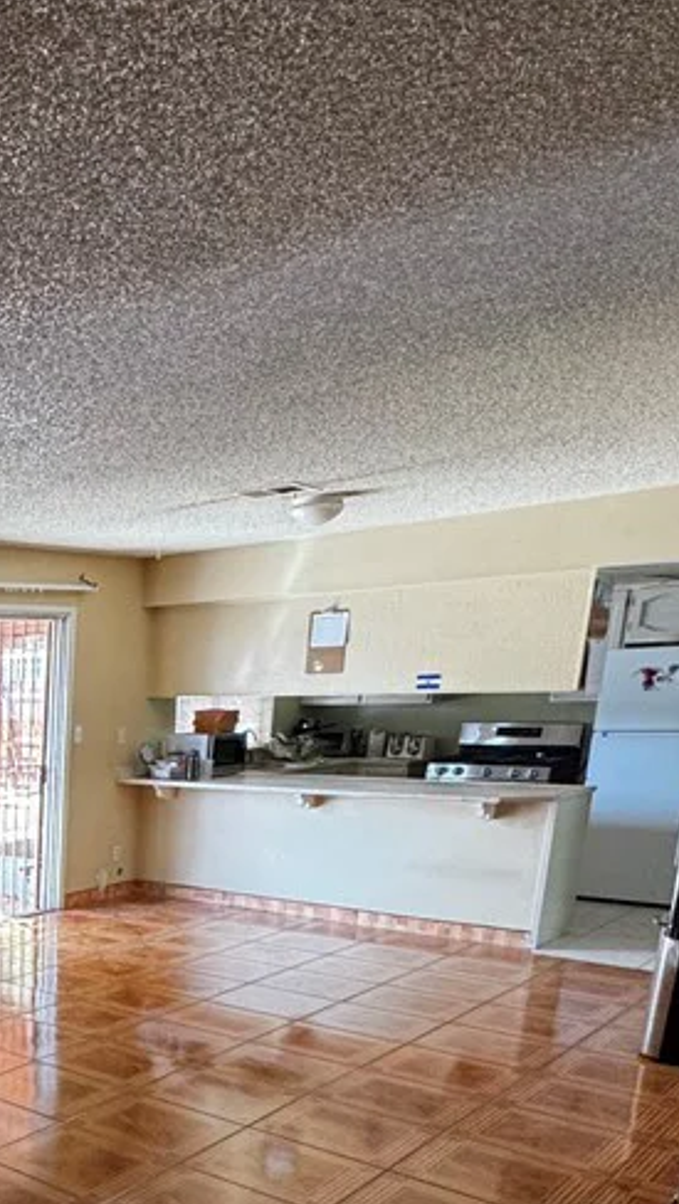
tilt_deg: -13.3
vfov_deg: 57.4
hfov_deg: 27.6
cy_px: 928
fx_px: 1023
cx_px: -289
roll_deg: +1.5
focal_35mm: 32
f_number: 2.2
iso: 320
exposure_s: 1/99
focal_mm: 2.22
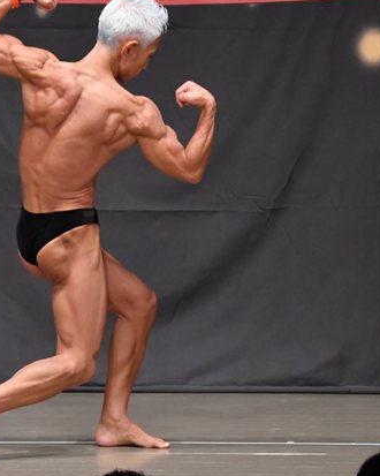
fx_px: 5951
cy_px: 213
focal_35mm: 423
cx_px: 123
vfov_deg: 4.6
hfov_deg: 3.7
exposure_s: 1/400
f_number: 5.6
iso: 6400
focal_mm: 160
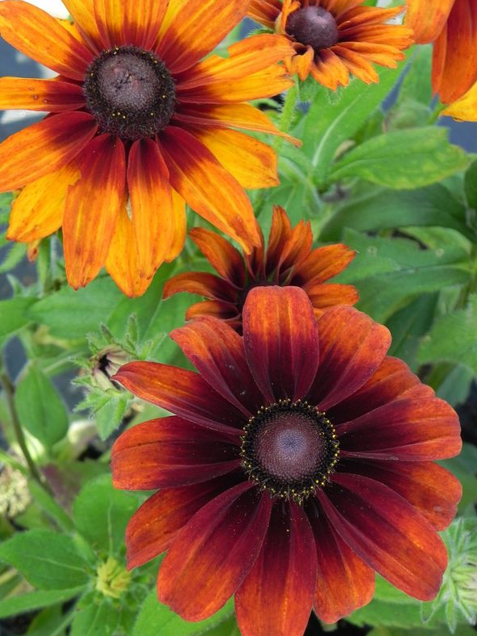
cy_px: 317
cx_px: 236
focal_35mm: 76
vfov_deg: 25.7
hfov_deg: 19.4
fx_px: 1396
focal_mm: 13.4
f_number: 4.5
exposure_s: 1/160
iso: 160
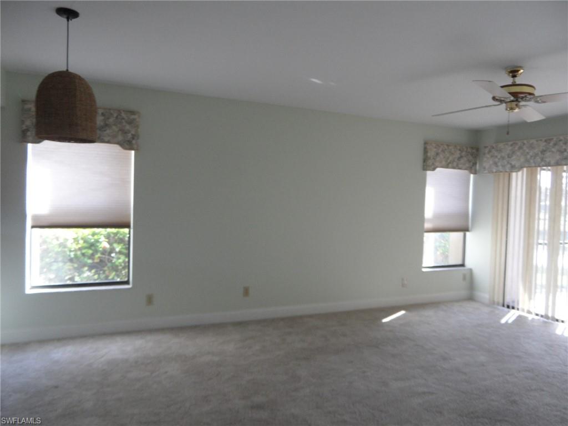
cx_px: 284
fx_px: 394
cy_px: 213
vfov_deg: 56.8
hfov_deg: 71.6
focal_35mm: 24
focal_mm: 3.9
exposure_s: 1/45
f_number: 3.2
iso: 100
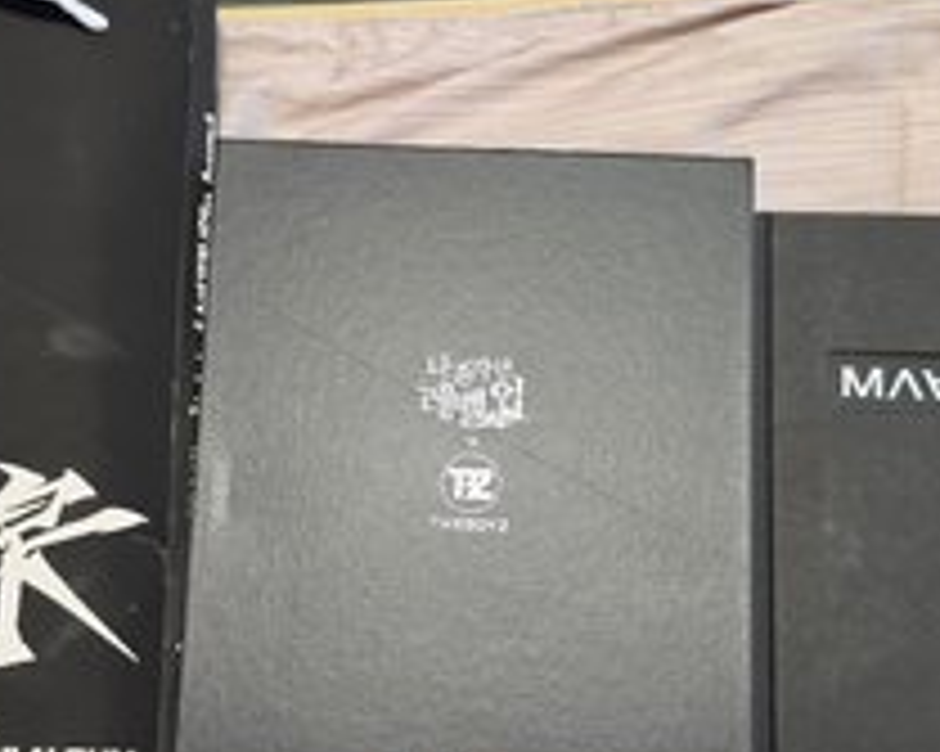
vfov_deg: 34.6
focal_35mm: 43
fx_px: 1196
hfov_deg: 42.8
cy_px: 486
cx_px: 400
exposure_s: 1/120
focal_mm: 6.5
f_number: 1.4
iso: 200
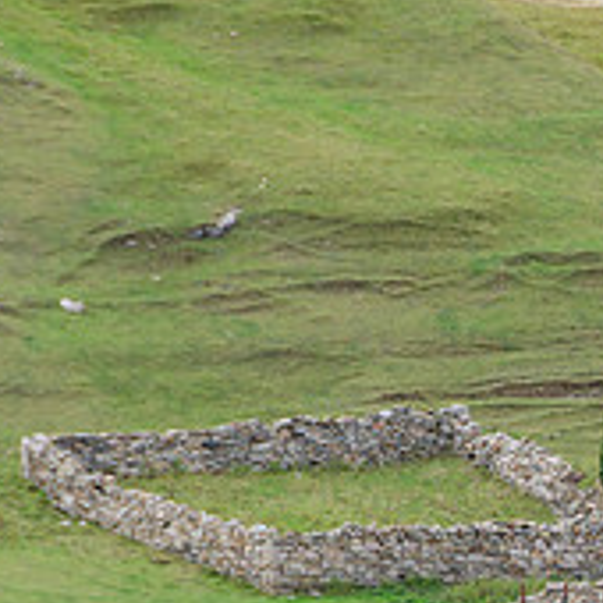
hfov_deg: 2.0
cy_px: 524
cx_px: 709
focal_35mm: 881
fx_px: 17363
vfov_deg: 2.0
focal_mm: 200
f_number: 7.1
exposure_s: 1/80
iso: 100
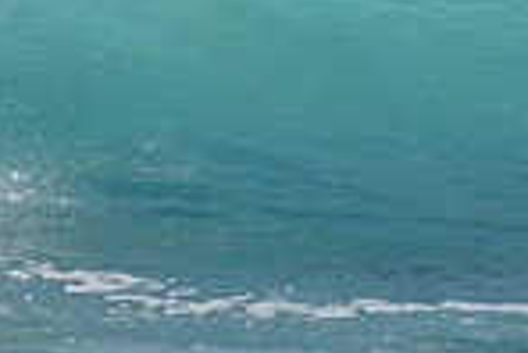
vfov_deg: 0.6
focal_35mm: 2396
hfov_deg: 0.9
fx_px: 35175
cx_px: -209
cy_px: -197
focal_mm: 500
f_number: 5.6
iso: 110
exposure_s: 1/2000
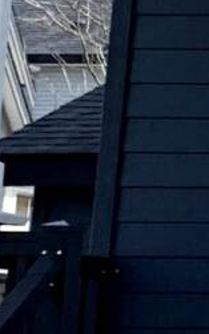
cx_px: 1442
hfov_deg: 3.7
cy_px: -27
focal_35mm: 281
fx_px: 2559
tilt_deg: +6.9
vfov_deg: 7.4
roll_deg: -0.2
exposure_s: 1/911
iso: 25
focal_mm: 4.25
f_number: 1.8
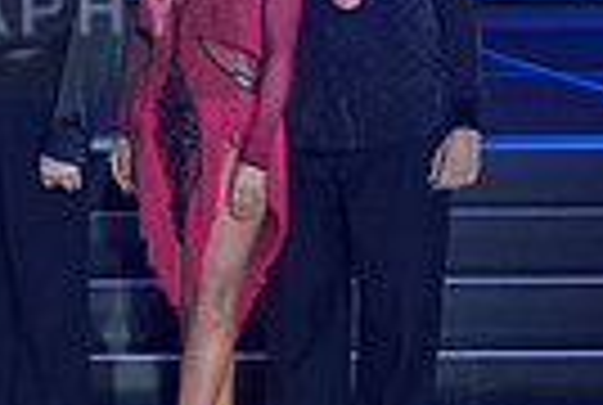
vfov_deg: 10.2
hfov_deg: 14.4
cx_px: -252
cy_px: -20
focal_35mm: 134
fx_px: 2249
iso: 3200
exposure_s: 1/640
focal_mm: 31
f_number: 4
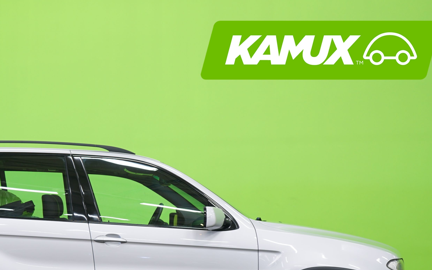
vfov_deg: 17.0
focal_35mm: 76
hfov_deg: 26.8
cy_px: 227
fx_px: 895
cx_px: 115
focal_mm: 47
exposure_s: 1/8
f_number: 4.5
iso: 400
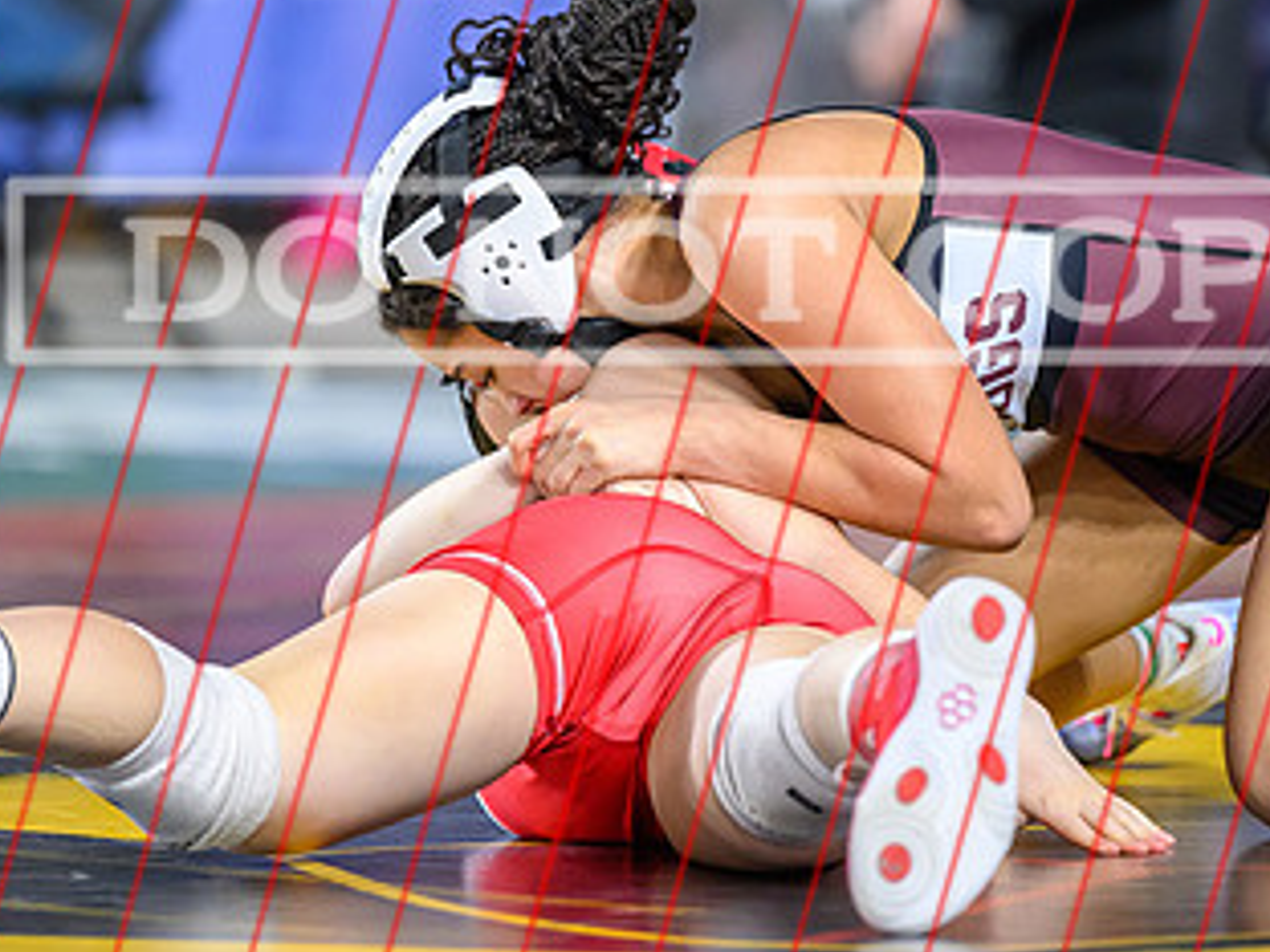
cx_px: 761
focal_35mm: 366
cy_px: 299
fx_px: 13428
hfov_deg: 5.4
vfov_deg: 4.1
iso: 4000
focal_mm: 200
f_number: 2.8
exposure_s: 1/800
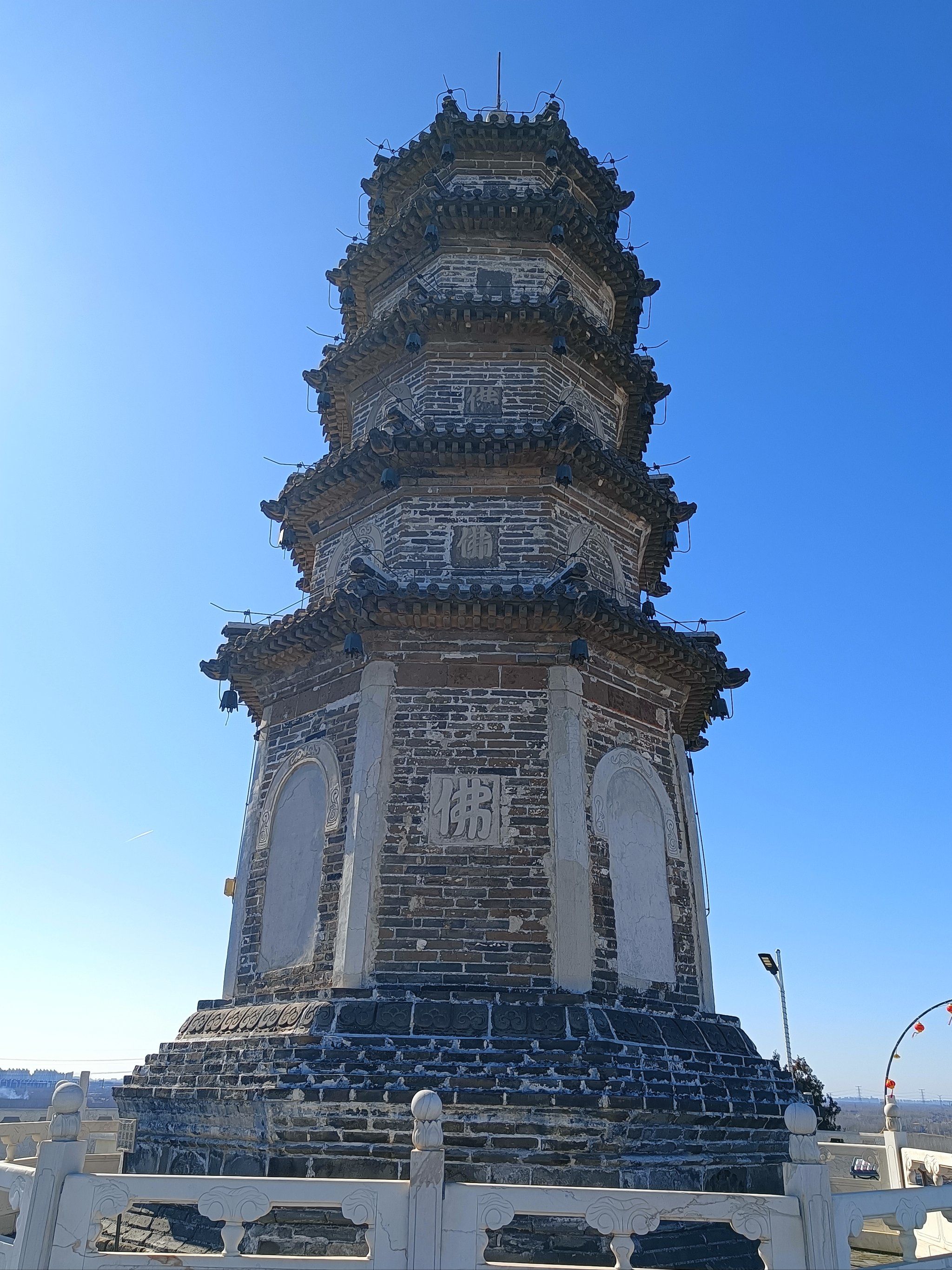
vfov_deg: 65.3
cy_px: 635
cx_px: 476
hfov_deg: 51.4
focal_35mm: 27
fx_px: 990
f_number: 1.9
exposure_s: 1/1429
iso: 103
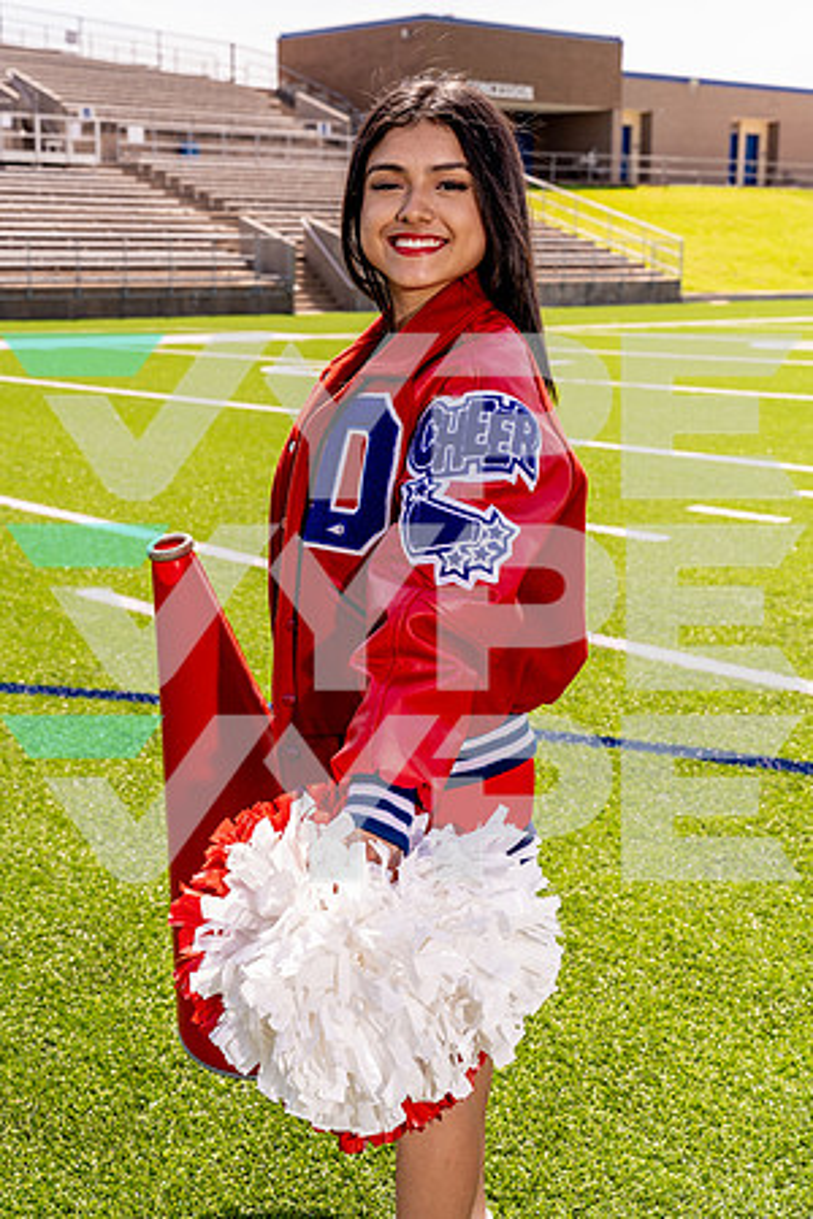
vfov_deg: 40.3
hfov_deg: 27.5
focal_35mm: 49
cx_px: 406
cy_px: 610
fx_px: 1660
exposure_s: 1/250
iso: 100
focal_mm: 49
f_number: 7.1
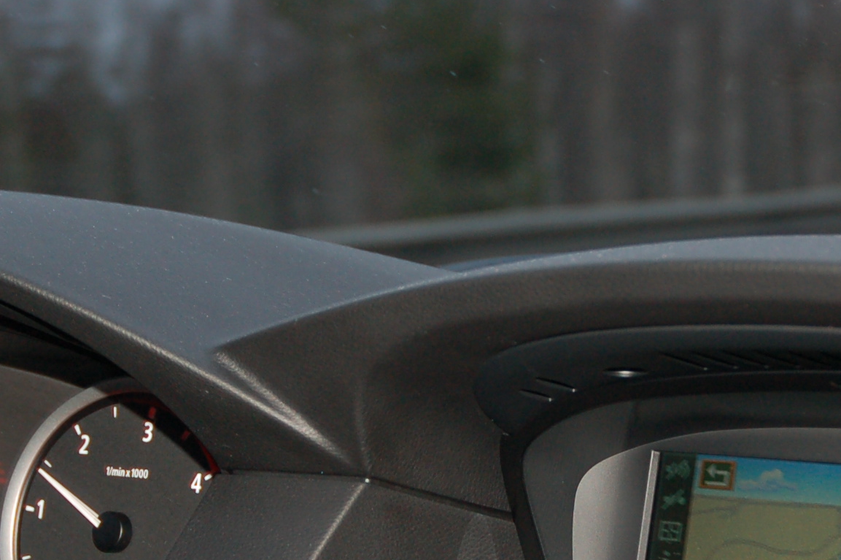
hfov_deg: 16.9
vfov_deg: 11.2
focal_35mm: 121
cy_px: 481
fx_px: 2832
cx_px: 467
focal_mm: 31
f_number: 4
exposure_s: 1/60
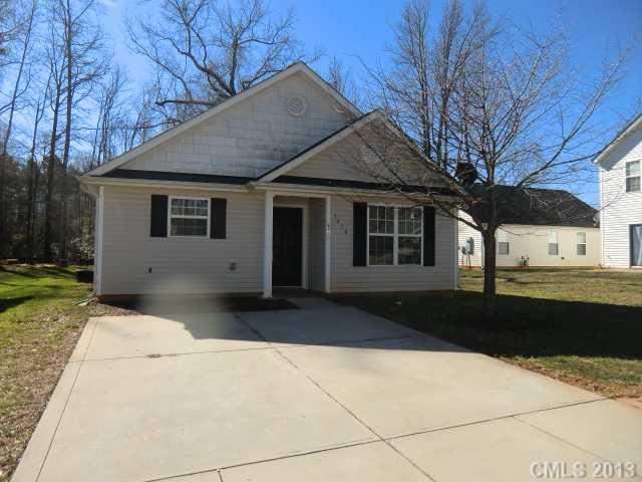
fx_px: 445
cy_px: 241
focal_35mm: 24
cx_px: 321
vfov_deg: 56.8
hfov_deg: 71.6
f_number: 3.2
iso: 64
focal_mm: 4.3
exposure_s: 1/640
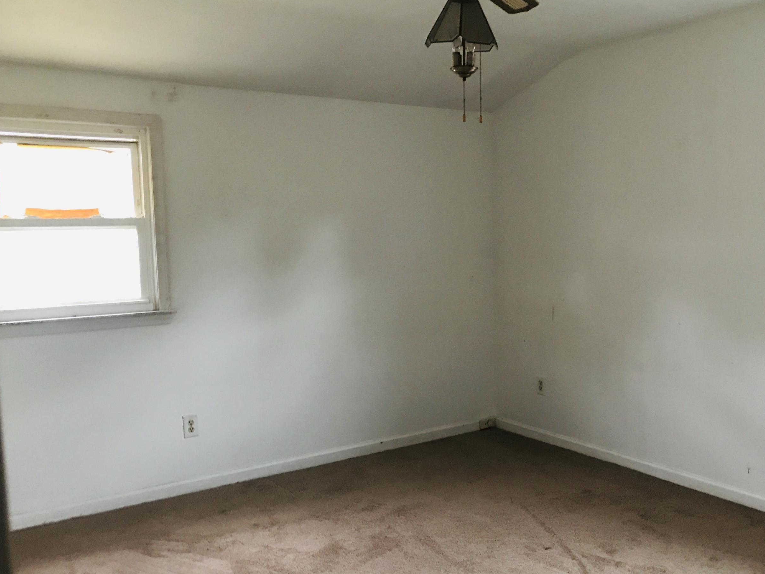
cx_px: 466
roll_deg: +0.5
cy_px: 321
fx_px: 773
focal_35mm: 35
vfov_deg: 40.6
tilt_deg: -7.5
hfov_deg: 52.2
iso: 100
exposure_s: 1/9
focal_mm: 3.99
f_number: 1.8
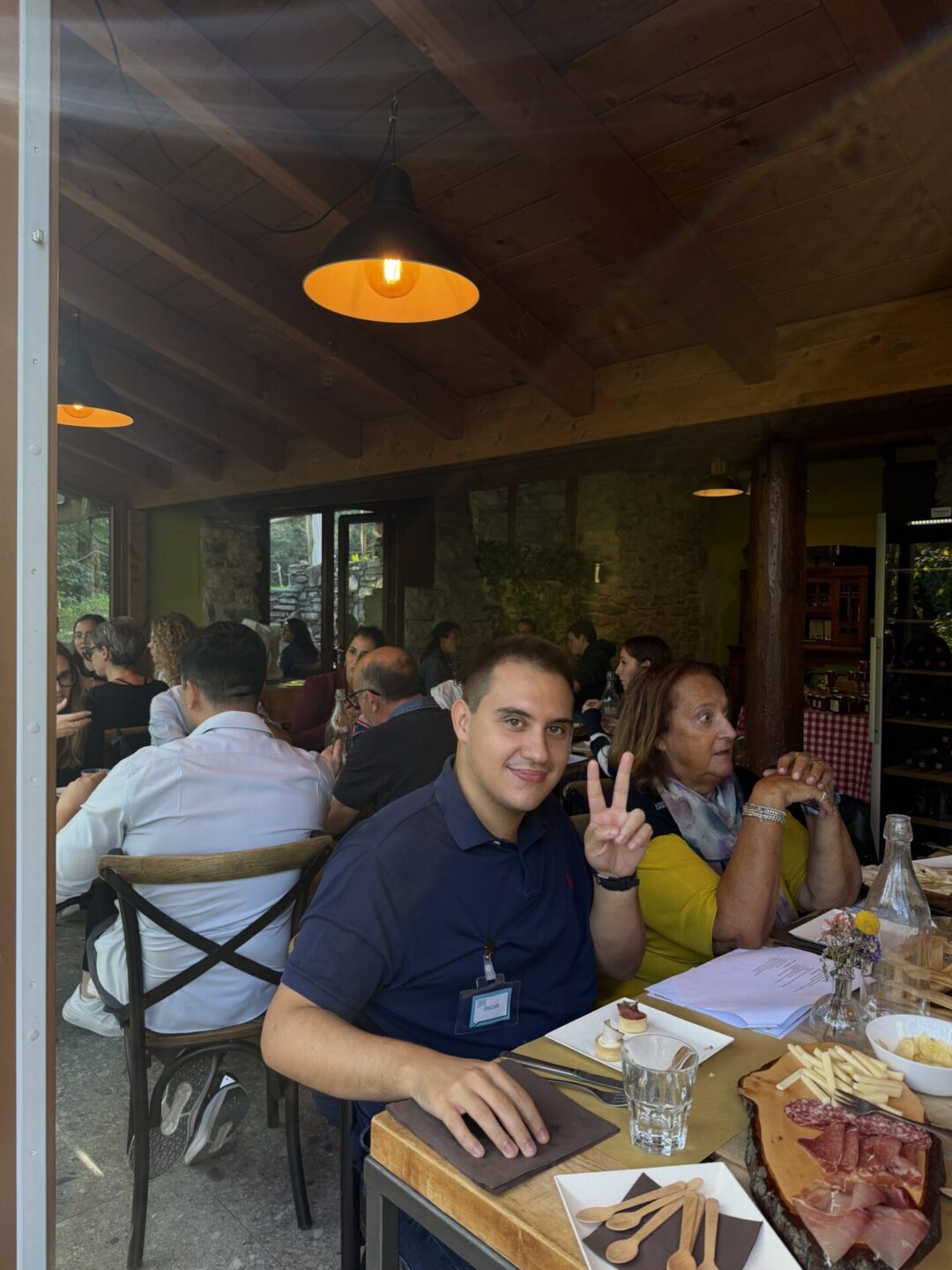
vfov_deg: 71.6
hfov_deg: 56.8
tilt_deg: -0.6
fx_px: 880
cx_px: 476
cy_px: 635
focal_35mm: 24
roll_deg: -0.8
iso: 125
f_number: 1.78
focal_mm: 6.76
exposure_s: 1/100
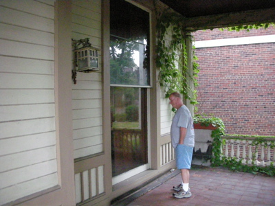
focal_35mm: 35
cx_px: 138
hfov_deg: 52.6
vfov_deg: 40.7
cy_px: 103
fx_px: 278
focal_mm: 5.8
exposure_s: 1/107
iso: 800
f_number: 2.8
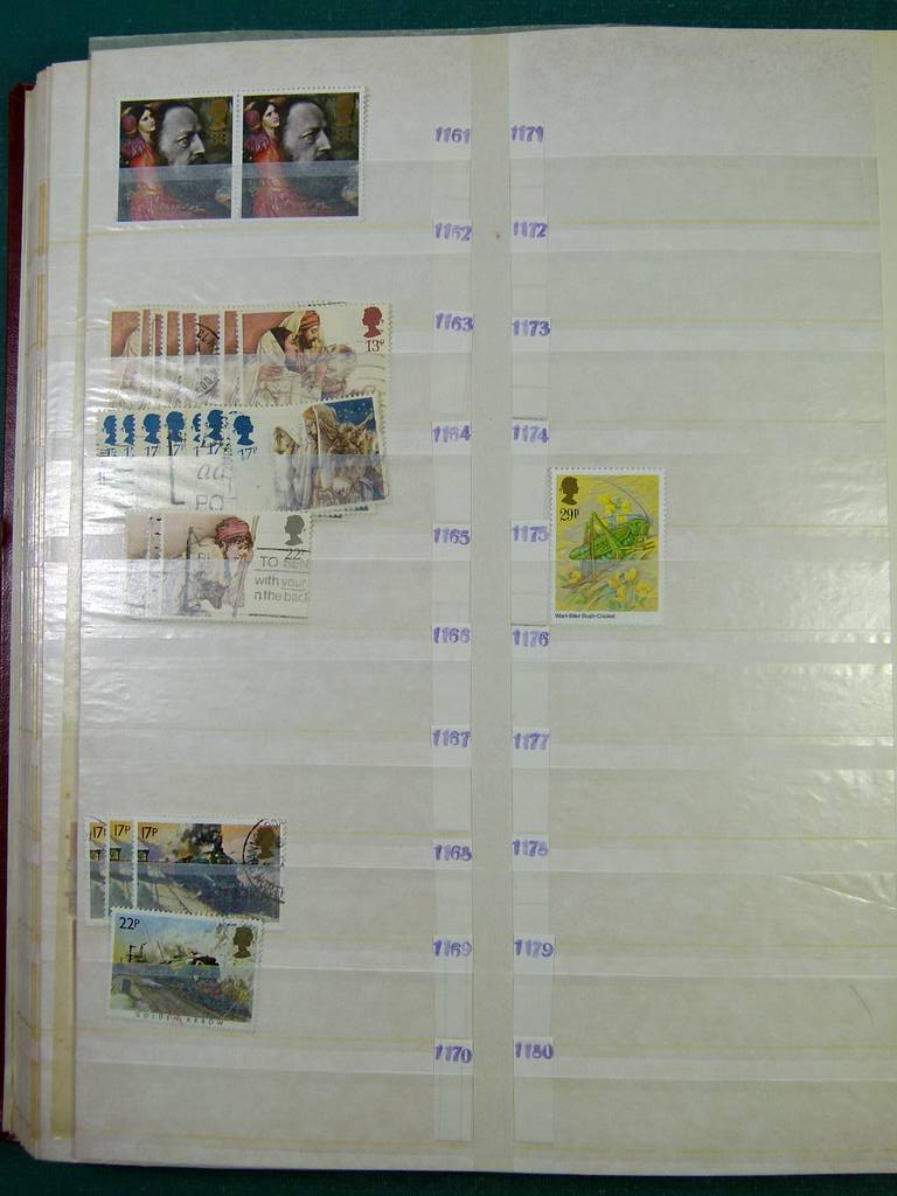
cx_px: 448
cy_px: 598
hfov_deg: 42.9
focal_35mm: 33
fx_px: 1140
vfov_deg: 55.4
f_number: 4
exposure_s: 1/200
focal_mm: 5.9
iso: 100
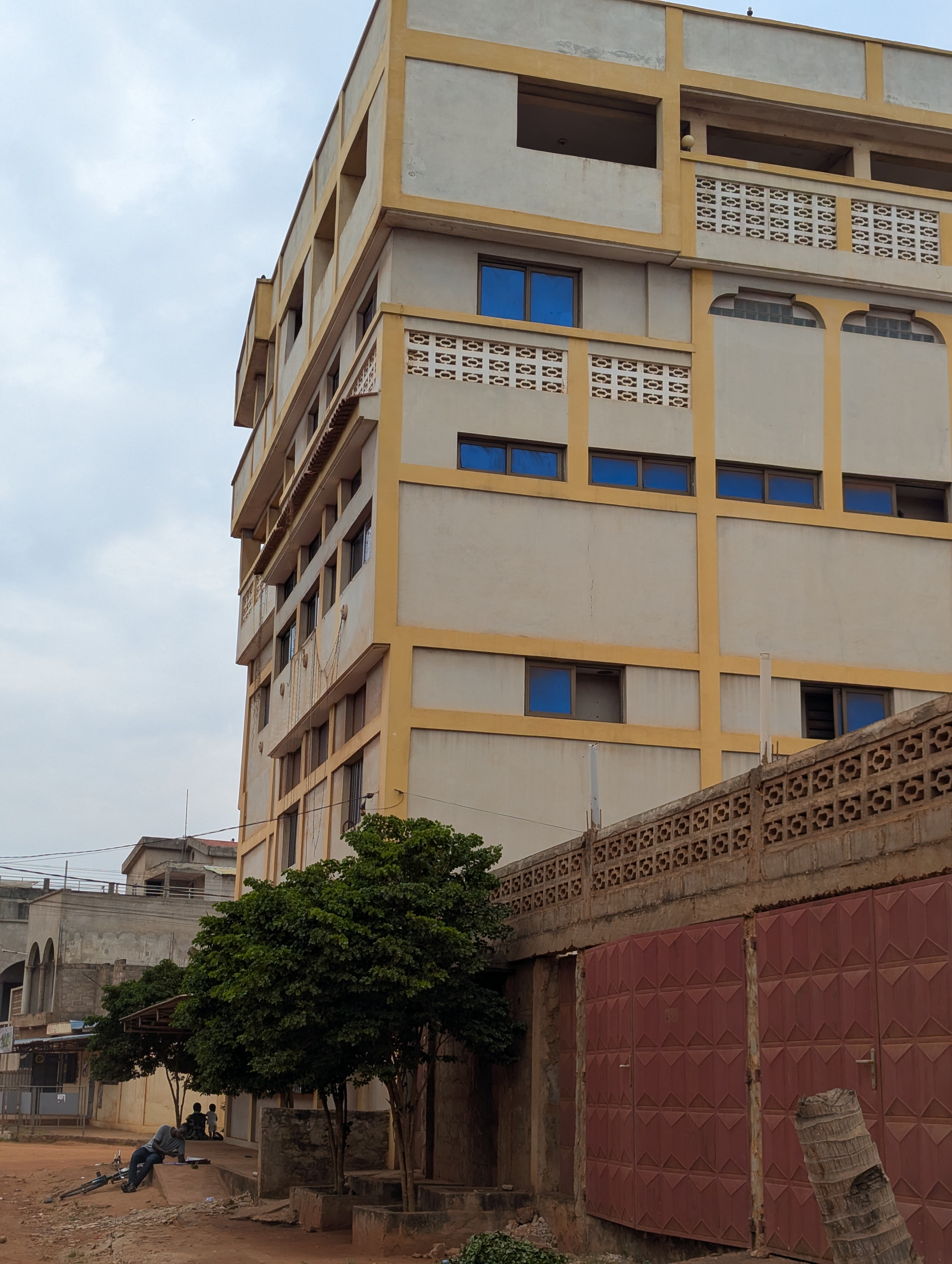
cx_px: 476
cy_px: 632
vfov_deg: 39.6
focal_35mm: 48
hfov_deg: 30.3
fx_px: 1756
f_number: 1.85
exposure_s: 1/2110
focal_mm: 6.81
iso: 48
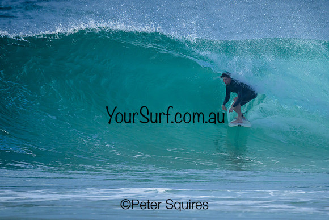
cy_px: 126
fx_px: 9992
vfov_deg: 1.3
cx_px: 210
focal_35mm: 1093
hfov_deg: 1.9
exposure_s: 1/3200
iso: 1100
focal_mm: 800
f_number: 8
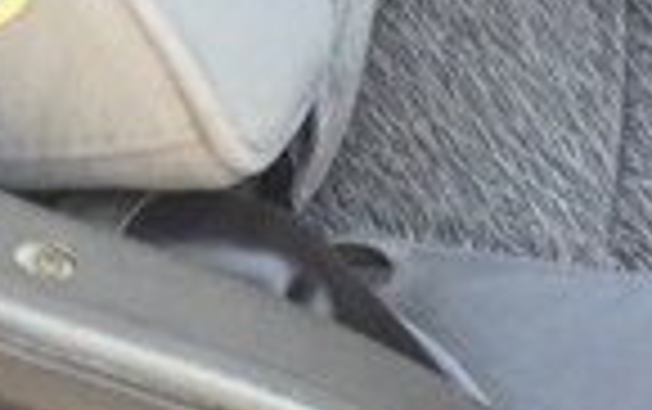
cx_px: 949
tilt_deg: -22.9
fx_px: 2491
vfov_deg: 8.7
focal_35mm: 140
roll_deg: -2.2
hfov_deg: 14.1
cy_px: -498
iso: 50
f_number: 2.2
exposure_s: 1/100
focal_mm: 4.15
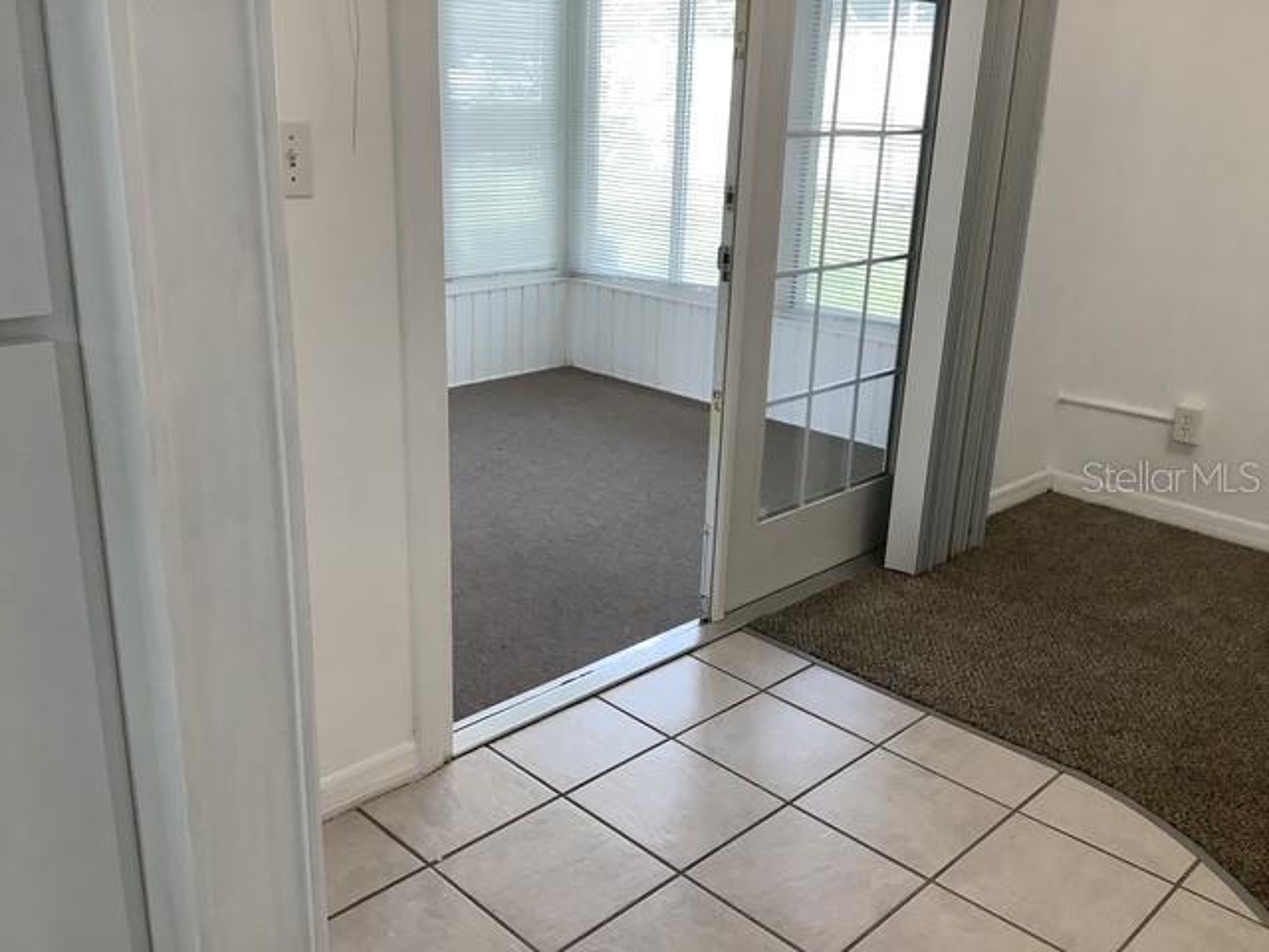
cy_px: 476
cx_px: 634
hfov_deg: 58.4
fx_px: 1136
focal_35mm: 31
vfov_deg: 45.4
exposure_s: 1/120
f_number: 2.4
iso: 80
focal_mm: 3.3
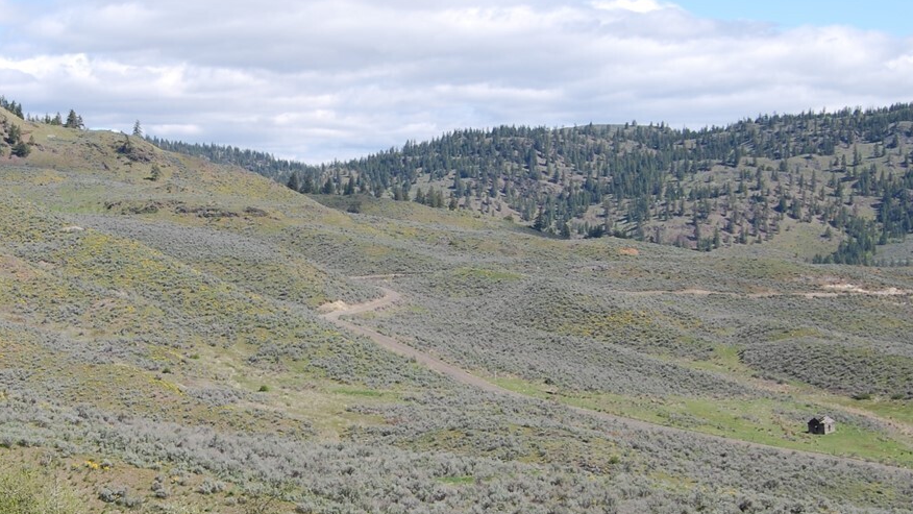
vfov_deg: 16.5
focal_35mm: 73
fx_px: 1767
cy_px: 301
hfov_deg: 28.6
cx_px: 261
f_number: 8
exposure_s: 1/250
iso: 100
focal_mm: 24
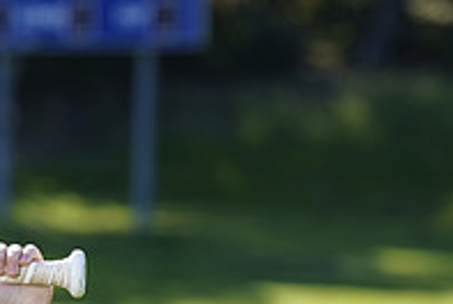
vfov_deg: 3.2
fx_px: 5368
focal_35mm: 426
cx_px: -172
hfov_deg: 4.8
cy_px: 397
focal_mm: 145
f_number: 5
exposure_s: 1/250
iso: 100
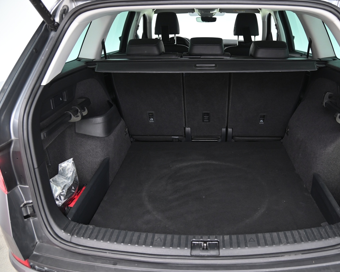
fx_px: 282
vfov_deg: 51.5
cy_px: 139
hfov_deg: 61.7
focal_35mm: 28
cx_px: 202
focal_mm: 24
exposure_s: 1/25
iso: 2000
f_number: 4
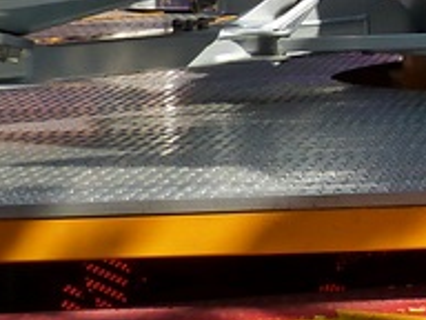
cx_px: 734
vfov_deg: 8.4
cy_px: -347
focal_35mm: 167
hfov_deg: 11.1
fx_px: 2055
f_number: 5.6
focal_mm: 5.7
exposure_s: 1/320
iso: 100
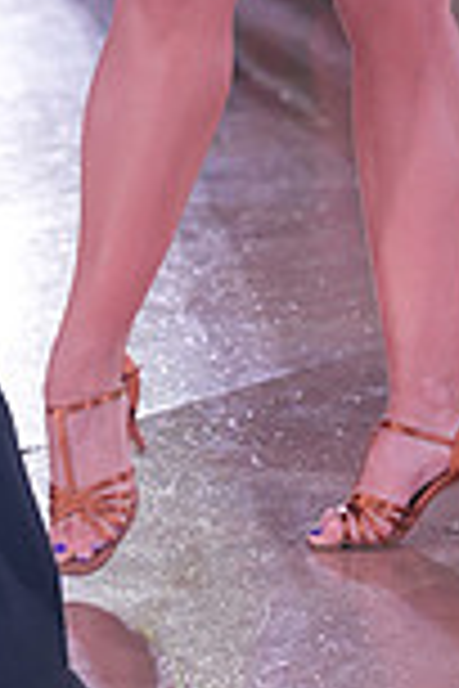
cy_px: -481
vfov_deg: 4.6
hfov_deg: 3.1
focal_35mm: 443
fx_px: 8472
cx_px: 241
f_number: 3.5
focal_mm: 117
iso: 1000
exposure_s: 1/400
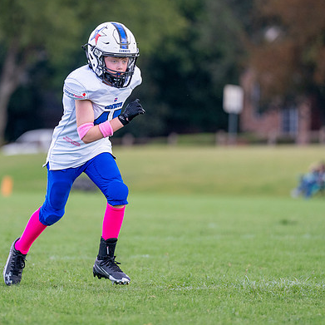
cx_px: 88
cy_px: 130
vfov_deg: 5.0
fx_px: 3728
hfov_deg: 5.0
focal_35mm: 351
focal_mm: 200
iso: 500
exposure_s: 1/2500
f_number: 2.8
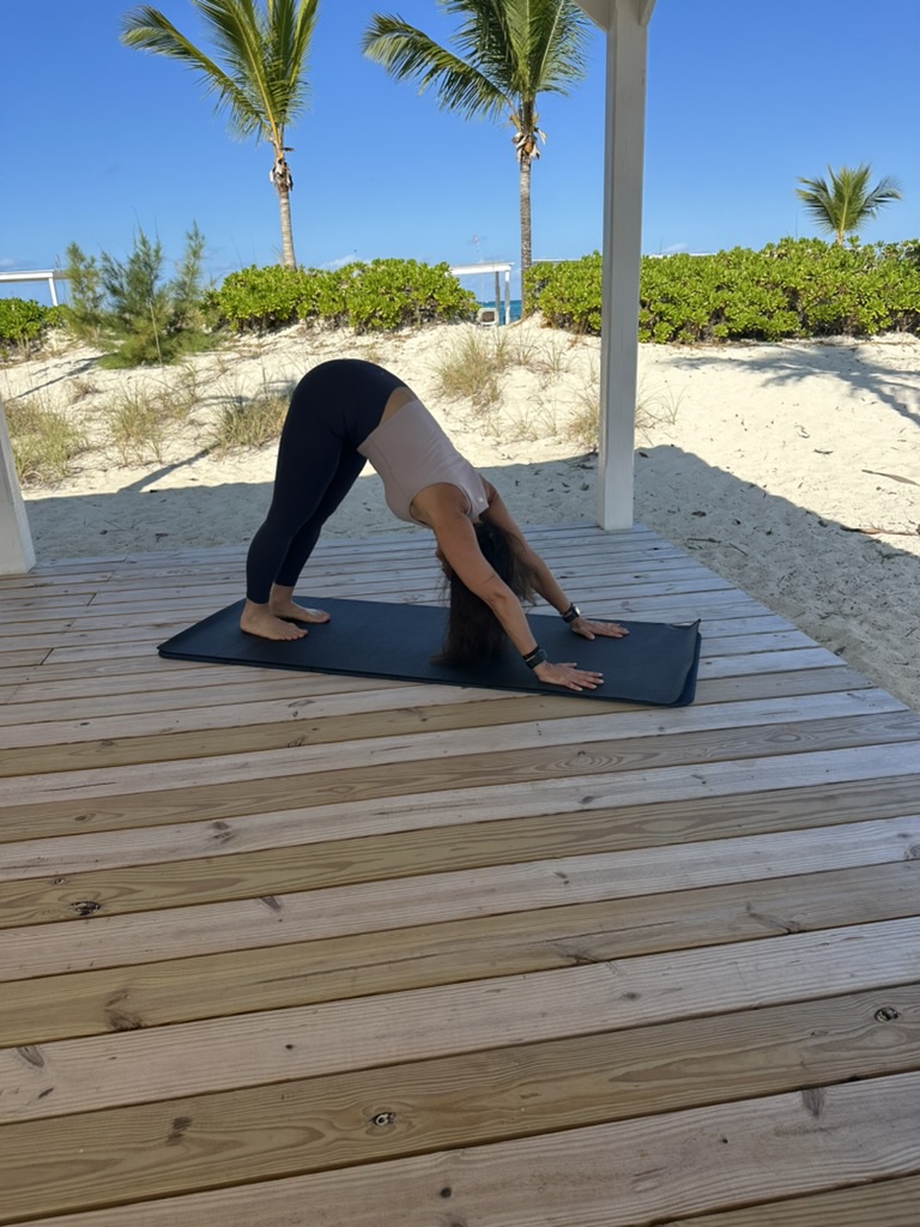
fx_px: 850
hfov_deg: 56.8
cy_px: 614
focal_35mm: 24
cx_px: 460
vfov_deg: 71.6
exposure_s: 1/4184
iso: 80
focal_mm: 6.86
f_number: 1.78
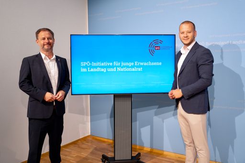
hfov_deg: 60.3
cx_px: 122
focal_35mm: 31
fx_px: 211
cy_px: 82
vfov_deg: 42.3
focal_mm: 31
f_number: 4
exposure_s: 1/160
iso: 250
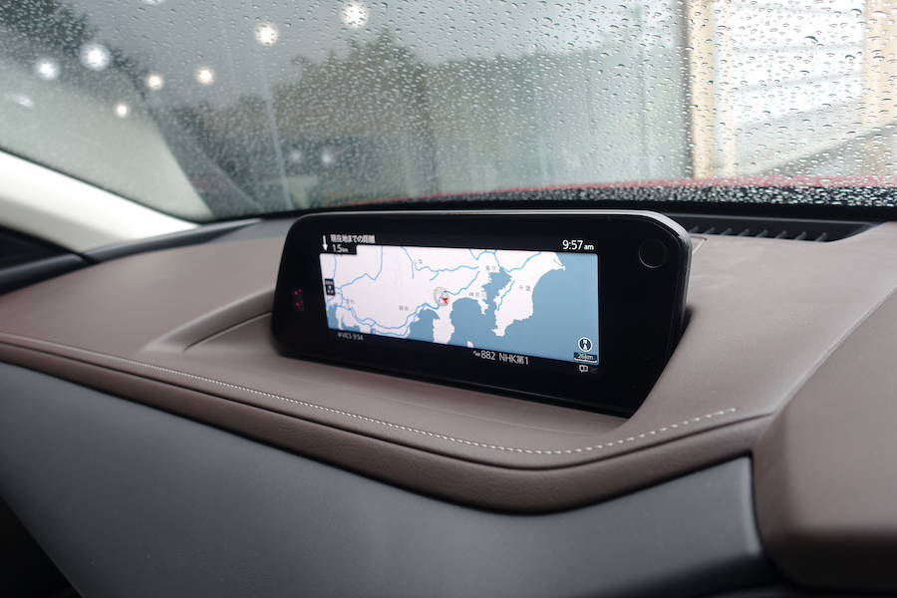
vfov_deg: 53.1
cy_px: 299
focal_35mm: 24
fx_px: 598
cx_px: 448
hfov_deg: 73.7
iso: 125
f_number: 2.8
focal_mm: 8.8
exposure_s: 1/50
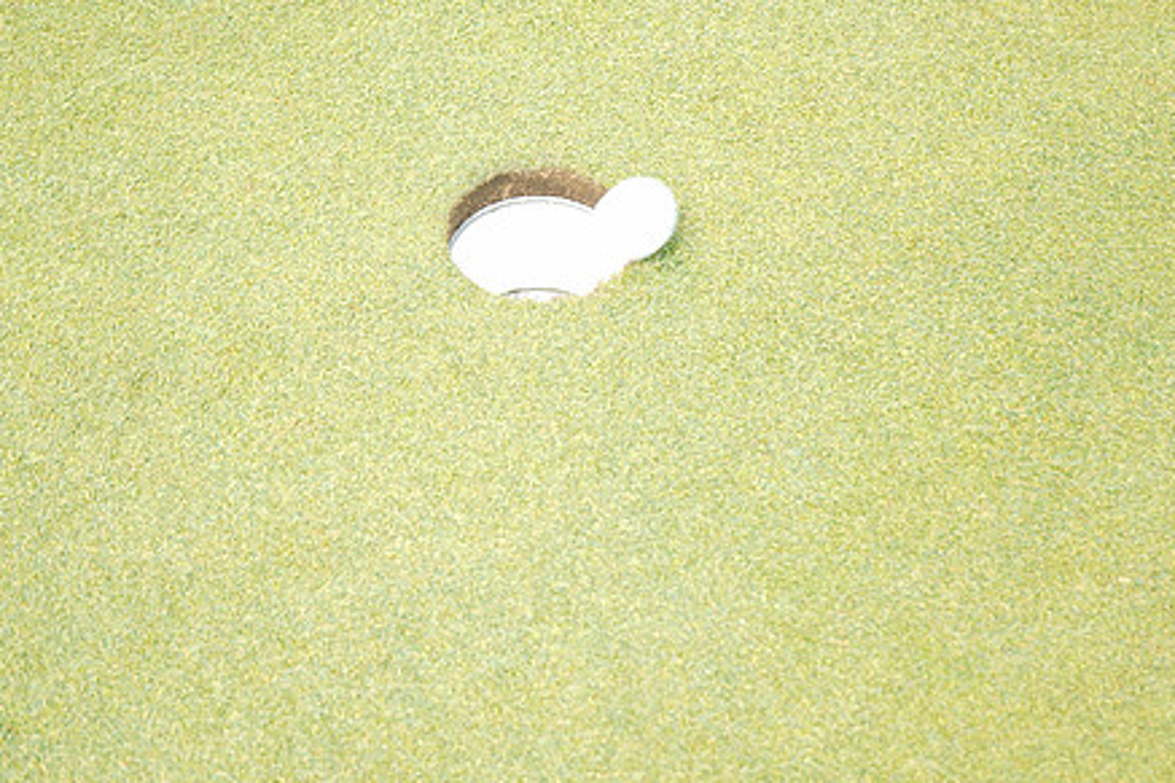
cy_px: 300
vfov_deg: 14.7
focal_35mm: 93
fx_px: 3034
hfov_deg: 21.9
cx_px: 562
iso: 80
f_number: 5.6
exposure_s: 1/100
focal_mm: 70
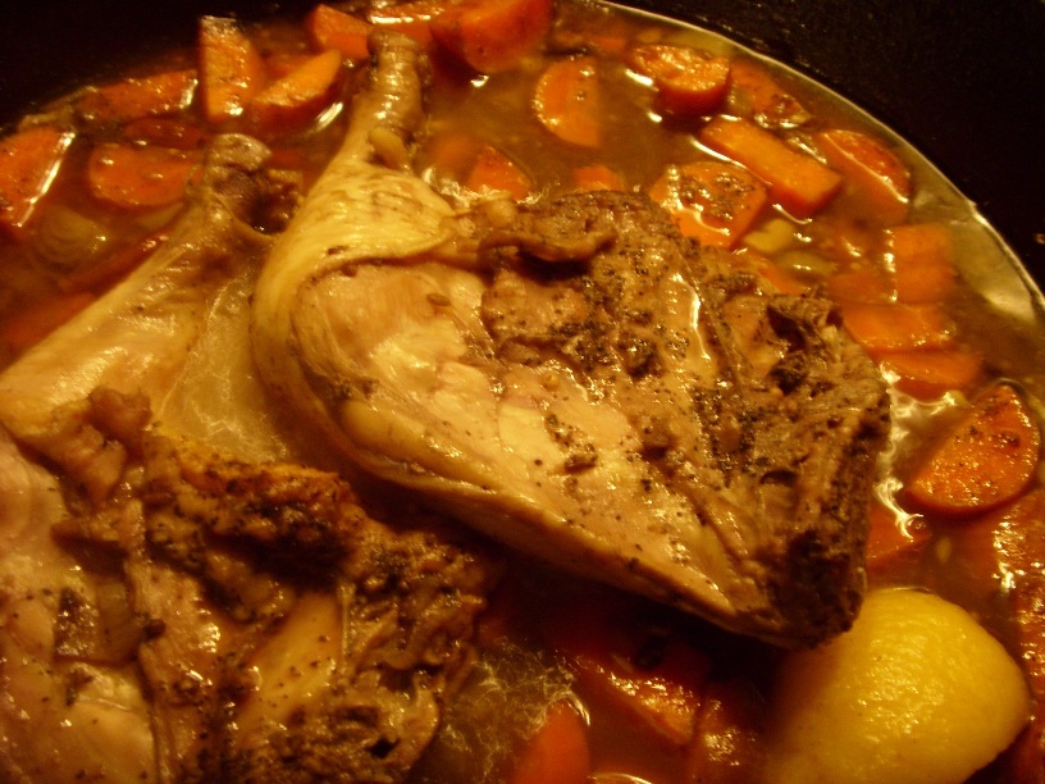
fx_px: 936
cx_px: 522
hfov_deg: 58.4
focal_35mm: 31
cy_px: 392
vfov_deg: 45.4
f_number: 3.5
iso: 300
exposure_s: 1/6
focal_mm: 6.3
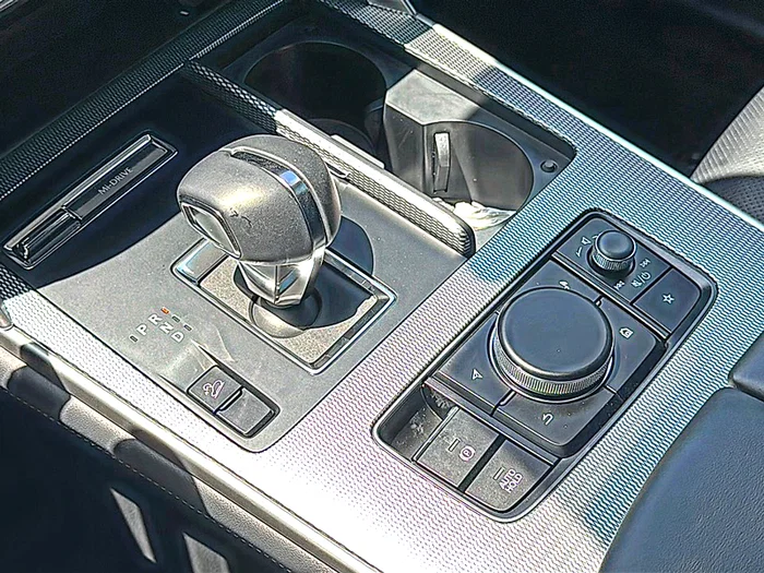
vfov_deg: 32.2
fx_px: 993
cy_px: 286
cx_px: 382
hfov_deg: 42.1
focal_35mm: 45
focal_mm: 6.86
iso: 80
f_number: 1.78
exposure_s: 1/672
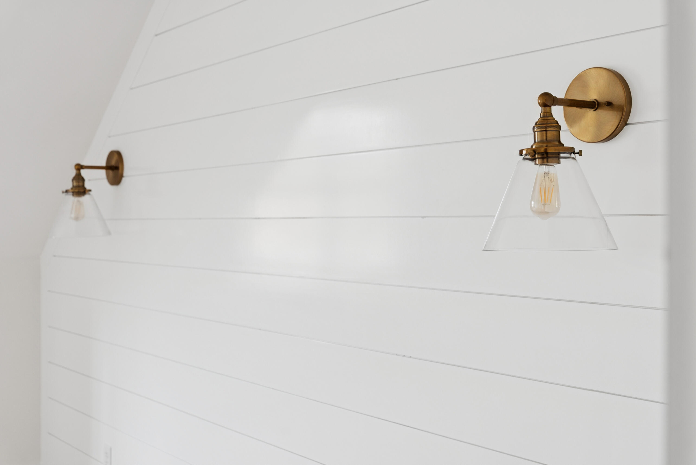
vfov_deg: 30.6
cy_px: 232
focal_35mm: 44
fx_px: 849
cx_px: 348
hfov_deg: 44.6
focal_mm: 43.9
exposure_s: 1/20
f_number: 7.1
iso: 320
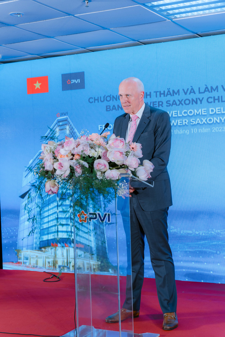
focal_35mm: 60
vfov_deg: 33.2
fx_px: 566
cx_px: 112
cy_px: 168
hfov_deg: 22.5
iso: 640
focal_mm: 60.4
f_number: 4
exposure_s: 1/160
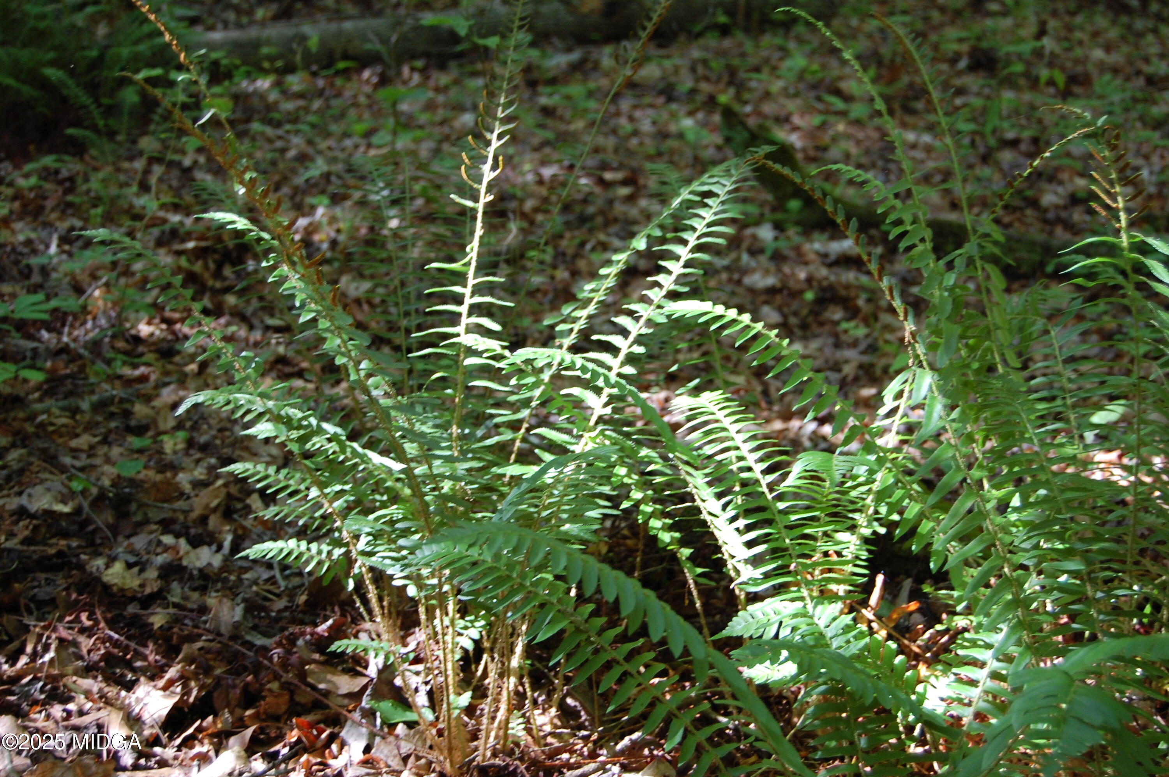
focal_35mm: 60
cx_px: 584
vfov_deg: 22.6
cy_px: 388
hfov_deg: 33.4
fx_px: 1946
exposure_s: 1/30
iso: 400
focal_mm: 40
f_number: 5
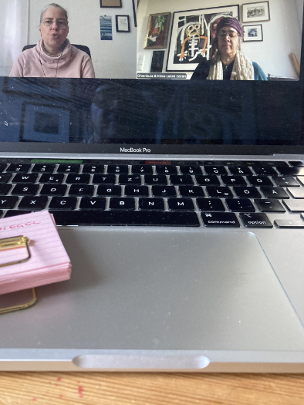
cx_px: 132
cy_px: 186
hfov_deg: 44.1
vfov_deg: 56.7
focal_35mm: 32
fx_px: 375
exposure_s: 1/60
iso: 320
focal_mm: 4
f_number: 1.8
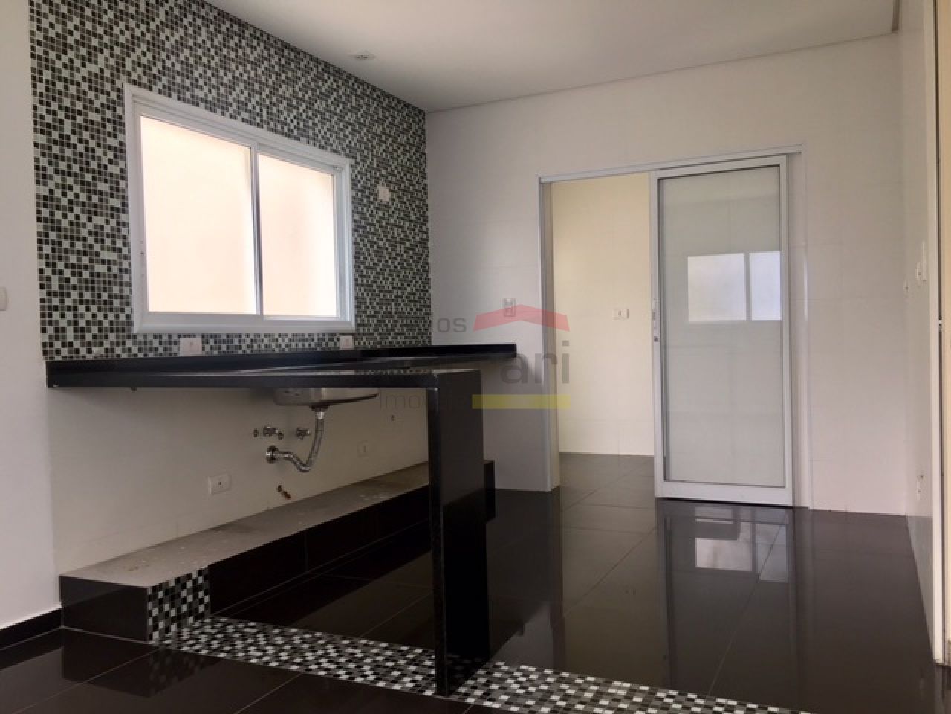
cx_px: 476
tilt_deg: -1.4
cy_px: 357
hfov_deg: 61.7
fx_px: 797
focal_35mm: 29
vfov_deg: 48.2
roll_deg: +1.2
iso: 25
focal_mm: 4.15
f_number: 2.2
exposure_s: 1/40
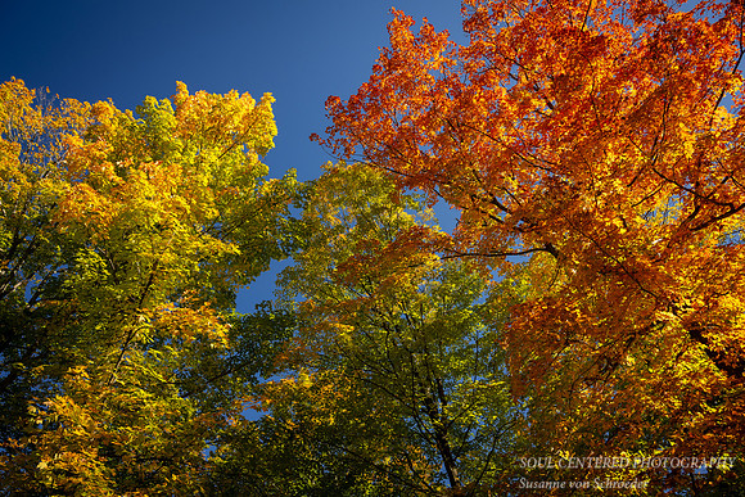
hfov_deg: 66.7
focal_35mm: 27
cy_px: 244
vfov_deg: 47.4
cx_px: 373
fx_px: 566
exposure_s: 1/125
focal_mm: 26.5
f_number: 8
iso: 400
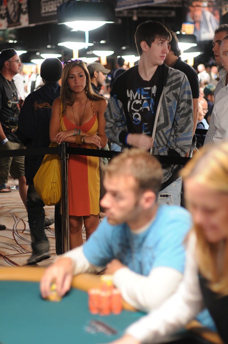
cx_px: 114
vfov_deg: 27.0
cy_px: 172
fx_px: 714
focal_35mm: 75
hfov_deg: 18.1
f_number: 2
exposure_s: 1/60
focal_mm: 50
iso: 800
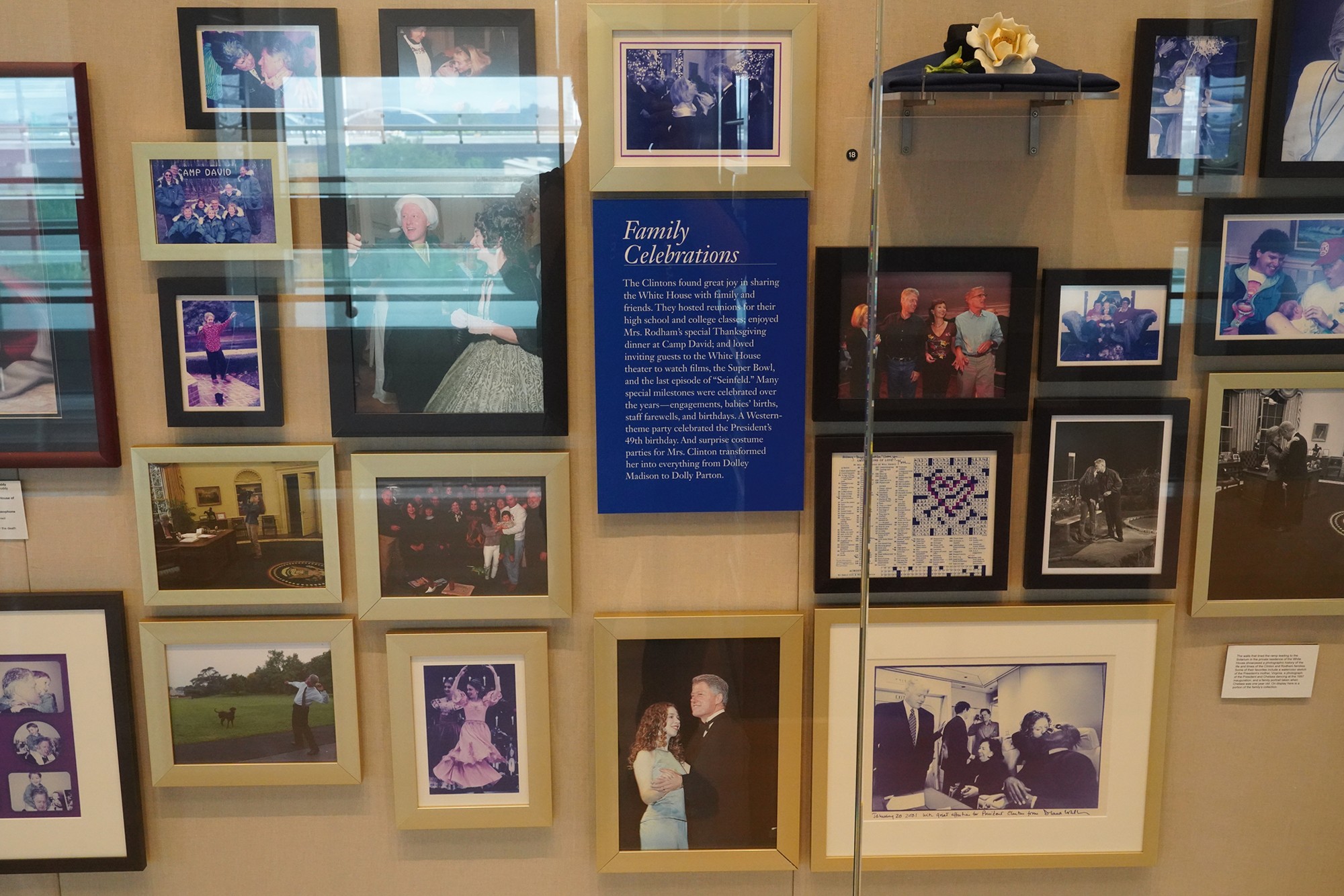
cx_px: 672
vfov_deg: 34.2
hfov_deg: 49.5
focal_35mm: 39
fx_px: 1456
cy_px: 448
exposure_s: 1/100
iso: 6400
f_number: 11
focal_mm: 39
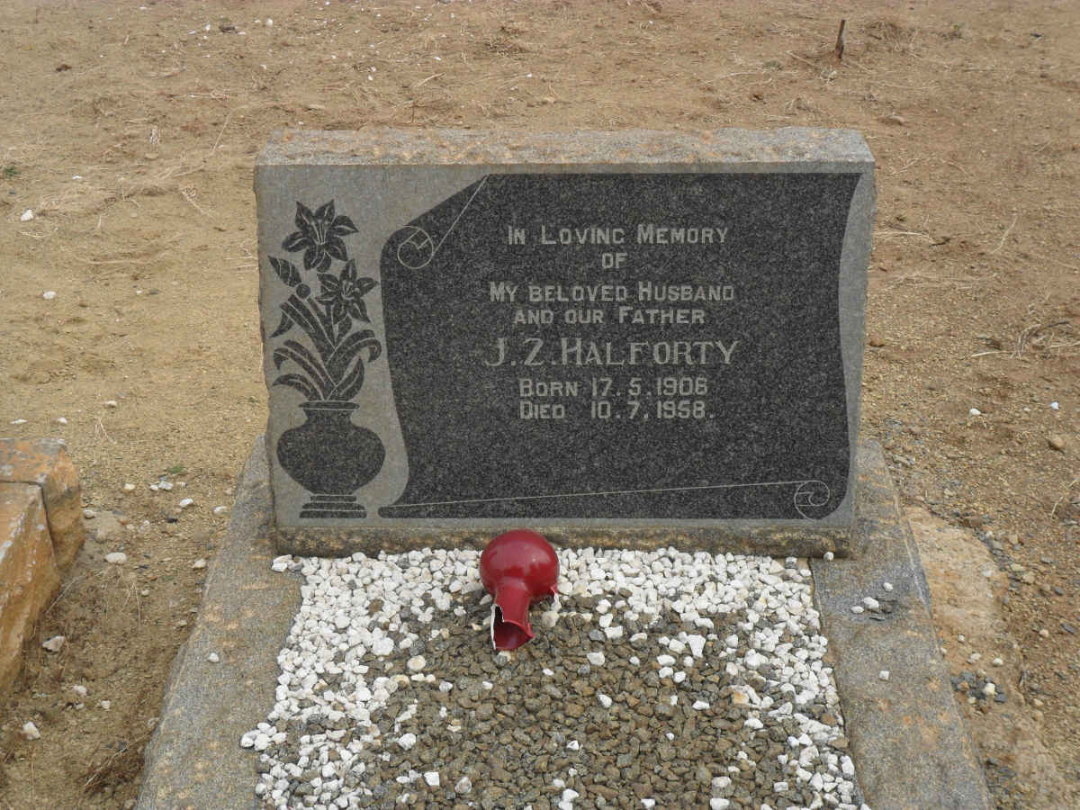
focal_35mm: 52
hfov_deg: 36.8
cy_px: 405
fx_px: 1622
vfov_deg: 28.0
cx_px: 540
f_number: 5
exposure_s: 1/250
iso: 100
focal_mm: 9.3
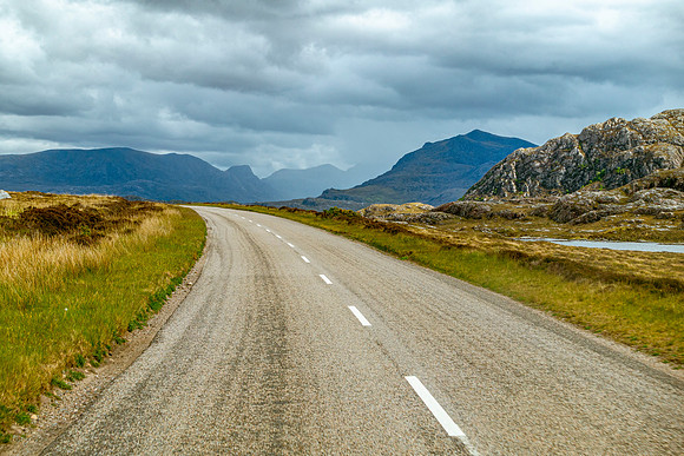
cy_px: 228
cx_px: 342
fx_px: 1254
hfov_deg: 30.5
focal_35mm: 66
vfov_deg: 20.6
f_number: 7.1
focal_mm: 24.28
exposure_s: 1/250
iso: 125
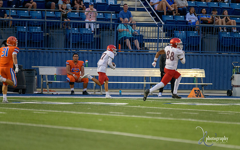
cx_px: 120
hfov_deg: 6.8
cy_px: 77
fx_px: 2008
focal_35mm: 307
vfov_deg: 4.3
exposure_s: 1/800
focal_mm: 300
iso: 3200
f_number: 2.8
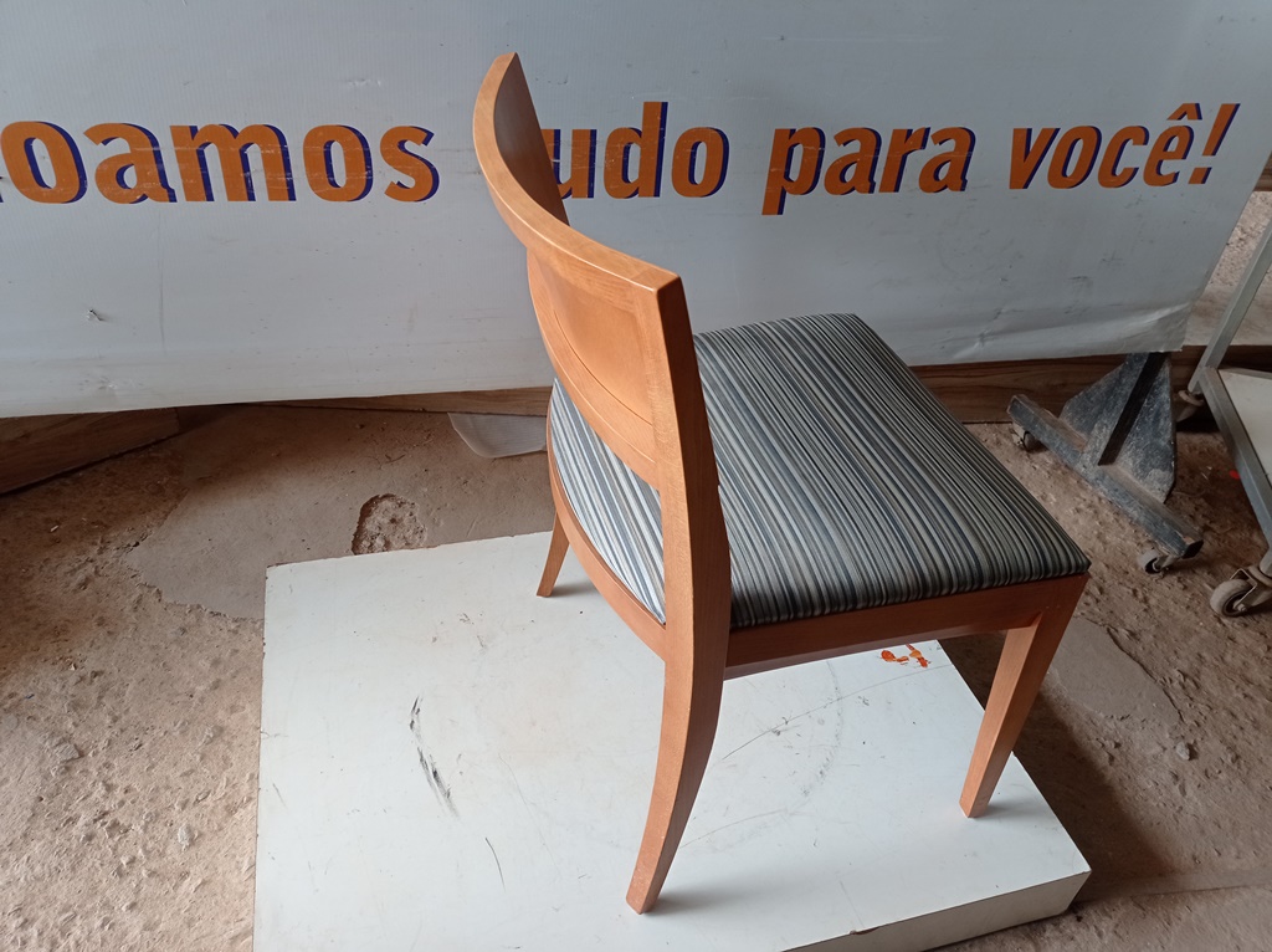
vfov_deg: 49.7
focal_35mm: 28
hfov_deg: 63.5
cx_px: 636
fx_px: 1028
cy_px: 476
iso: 126
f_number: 1.79
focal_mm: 4.7
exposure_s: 1/120
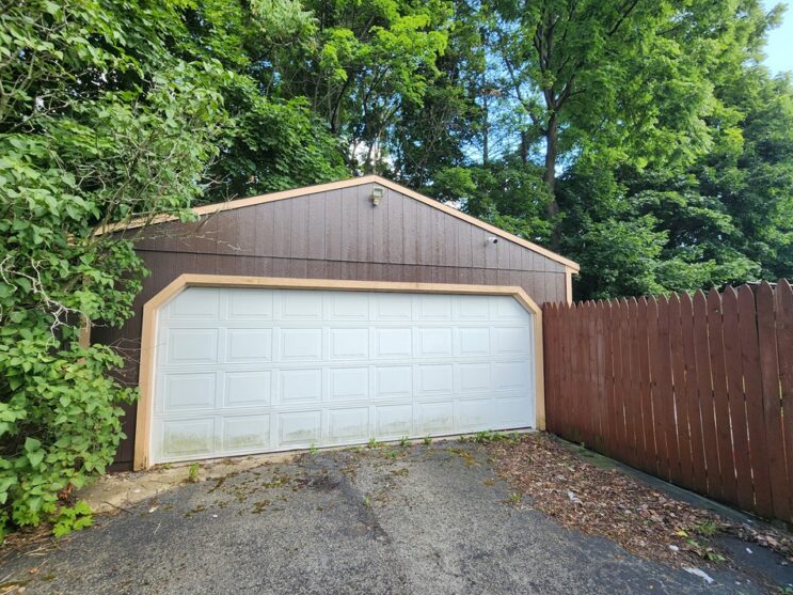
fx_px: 321
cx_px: 392
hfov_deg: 102.1
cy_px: 299
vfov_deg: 85.7
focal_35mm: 14
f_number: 2.2
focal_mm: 2.2
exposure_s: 1/265
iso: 50
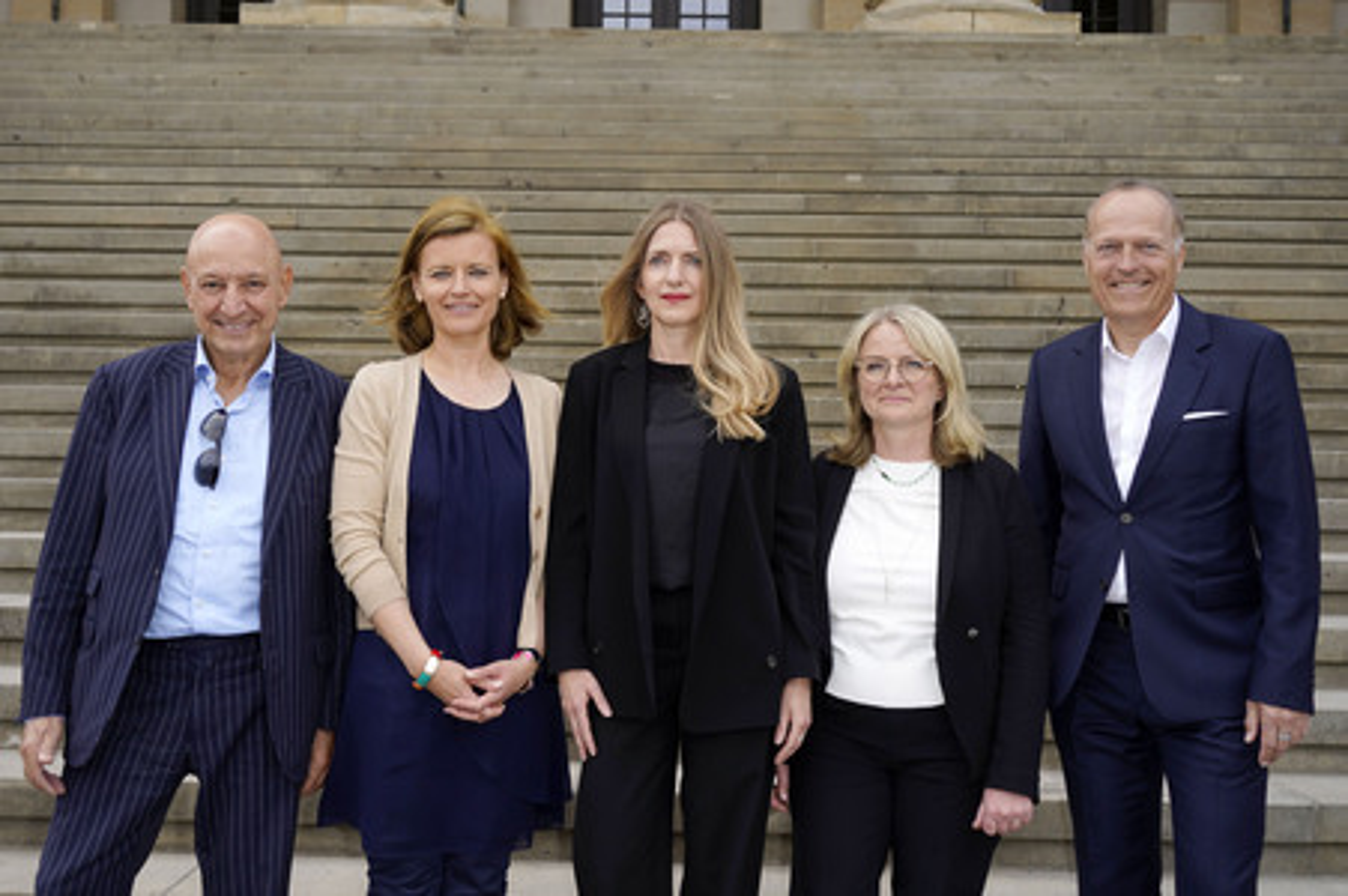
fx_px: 1384
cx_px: 674
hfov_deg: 51.9
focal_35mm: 37
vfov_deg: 35.9
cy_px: 448
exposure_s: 1/200
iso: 100
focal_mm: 37
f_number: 5.6
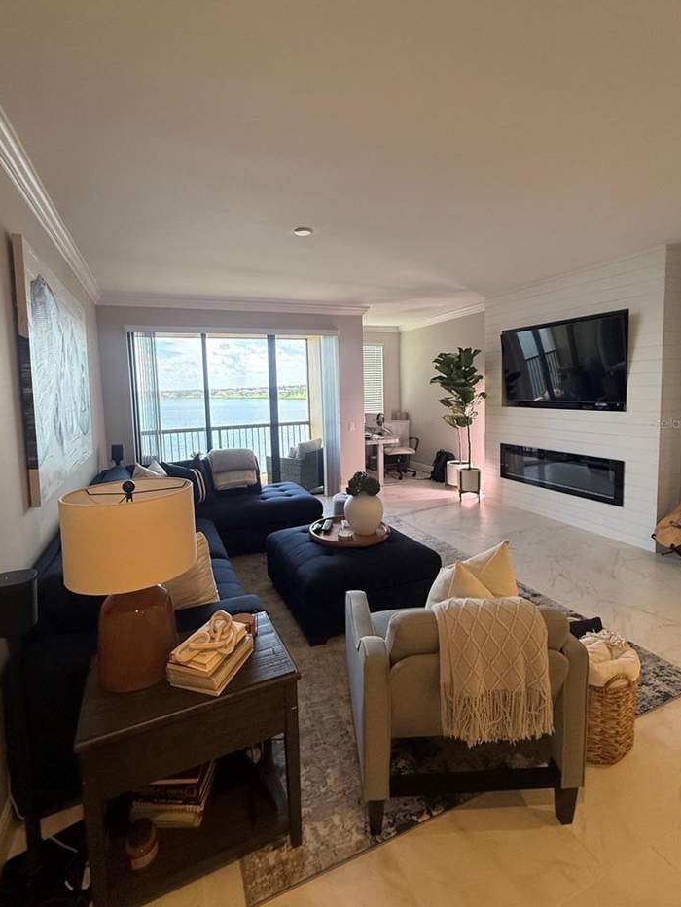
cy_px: 422
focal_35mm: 16
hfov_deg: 78.1
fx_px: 420
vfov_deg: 94.3
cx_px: 322
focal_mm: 2.22
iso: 250
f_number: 2.2
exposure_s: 1/120
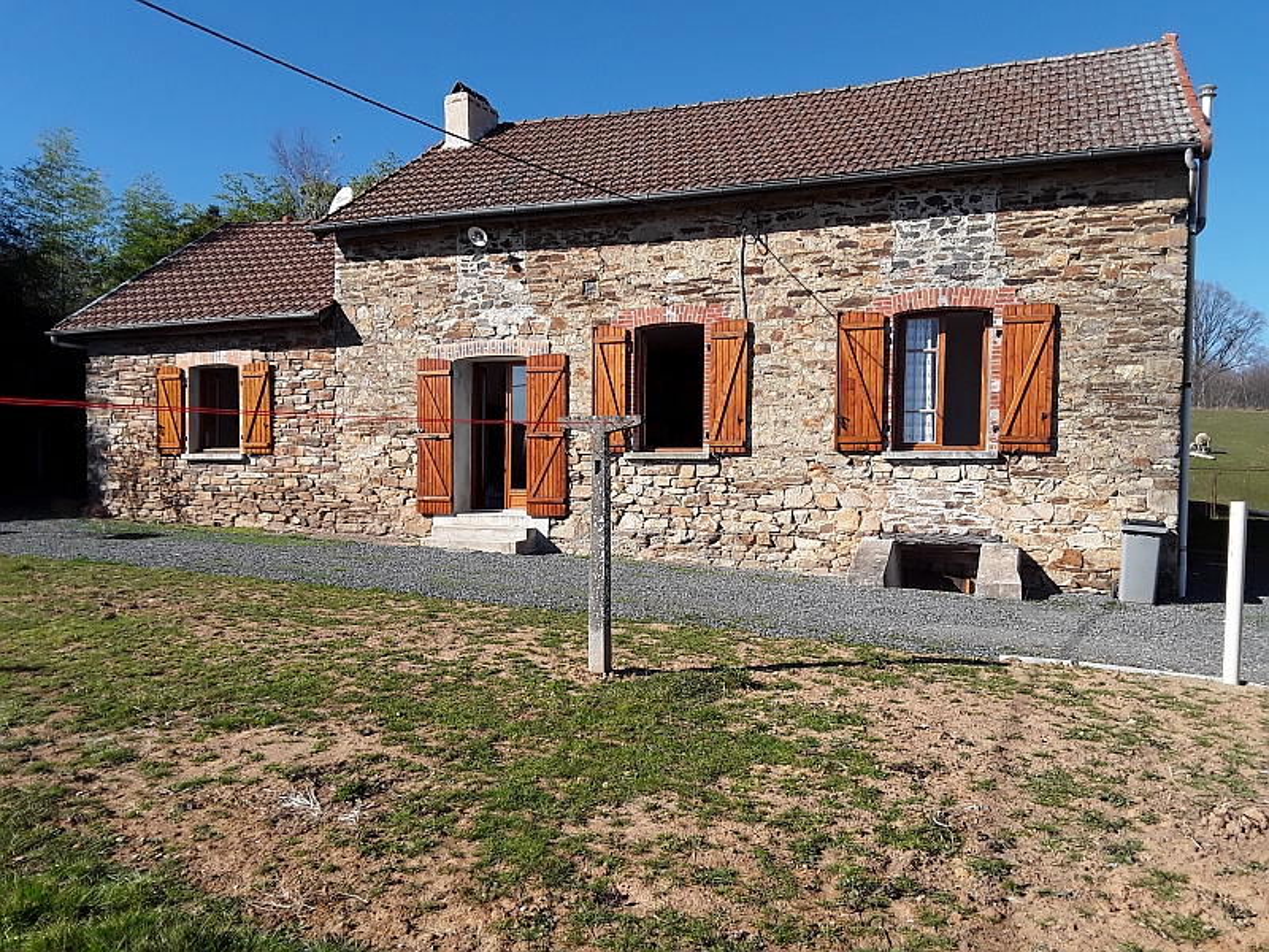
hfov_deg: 65.3
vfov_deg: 51.4
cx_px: 634
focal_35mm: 27
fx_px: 990
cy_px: 476
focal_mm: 2.91
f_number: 1.9
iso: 40
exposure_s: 1/1580
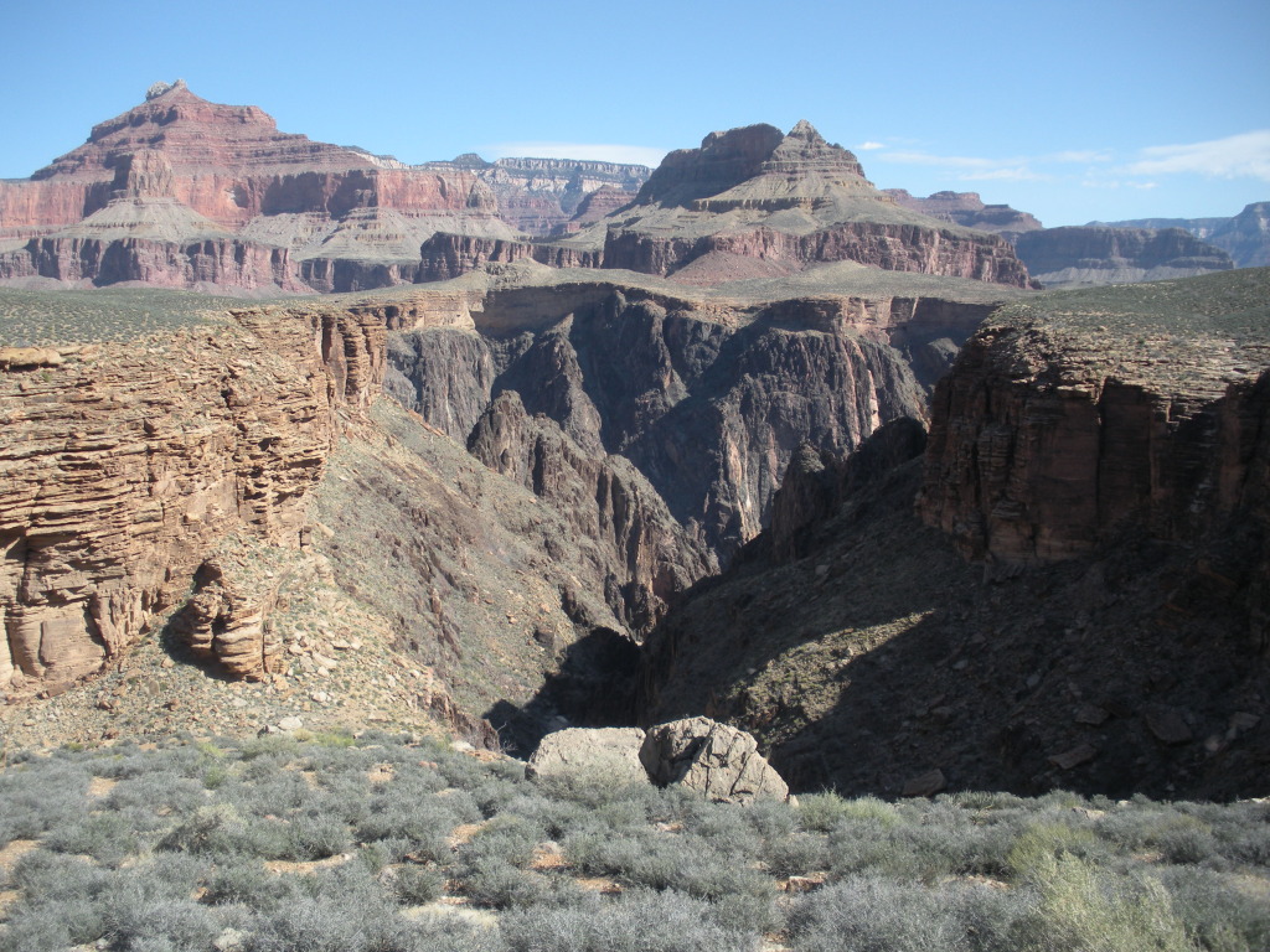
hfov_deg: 51.4
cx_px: 635
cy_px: 476
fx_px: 1321
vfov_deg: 39.7
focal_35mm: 36
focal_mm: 6.3
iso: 64
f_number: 3.5
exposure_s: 1/466
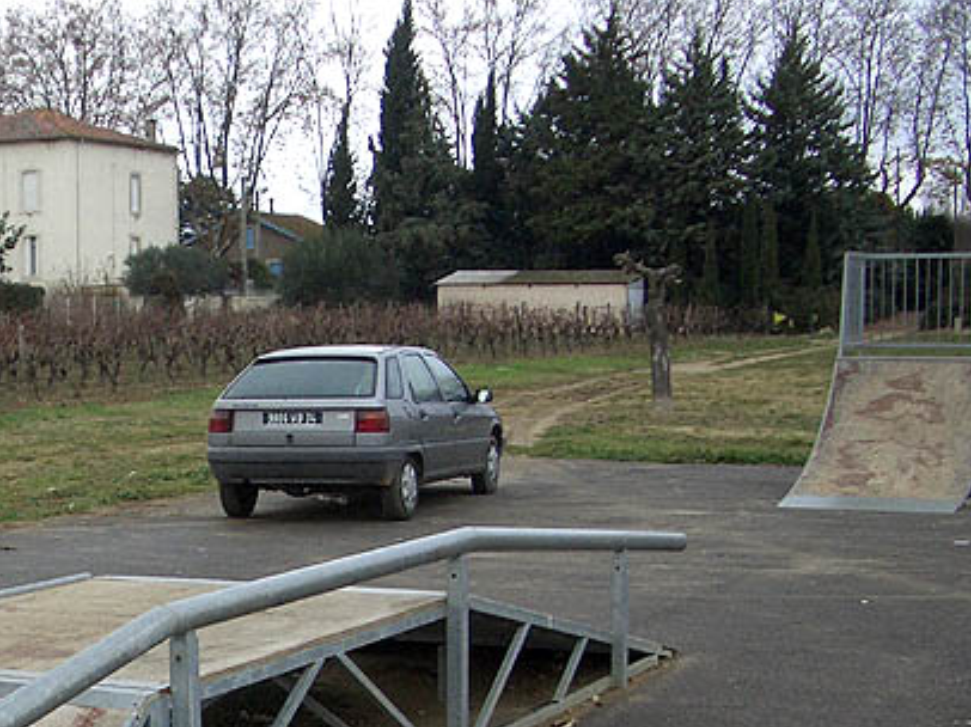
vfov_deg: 20.8
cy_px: 660
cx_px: 151
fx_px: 1934
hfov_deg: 27.4
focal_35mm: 69
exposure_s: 1/100
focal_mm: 5.8
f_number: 2.6
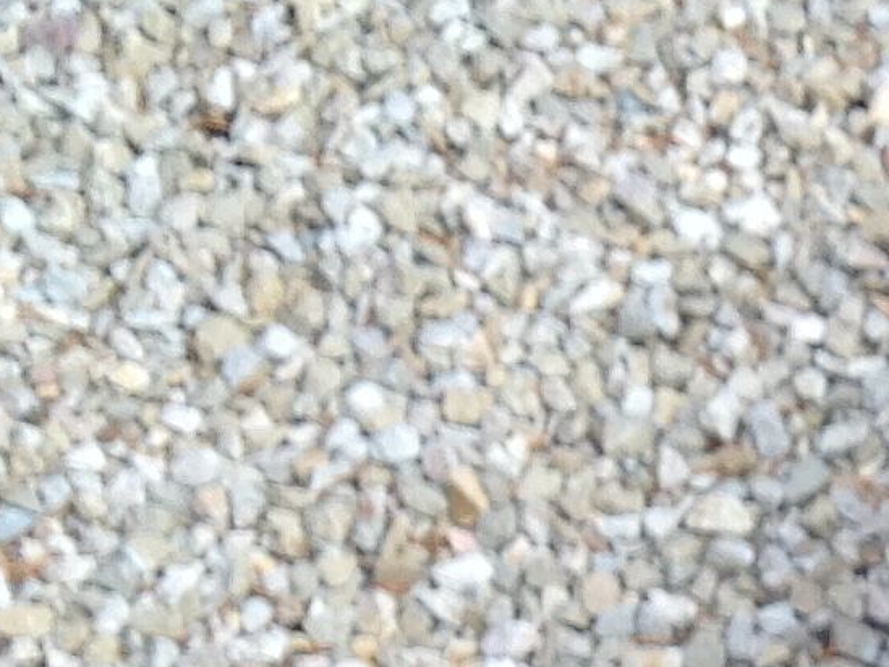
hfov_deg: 11.1
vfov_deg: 8.6
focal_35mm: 165
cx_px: 1613
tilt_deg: -57.8
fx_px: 4238
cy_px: 1290
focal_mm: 4.28
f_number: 2.4
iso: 50
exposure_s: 1/252
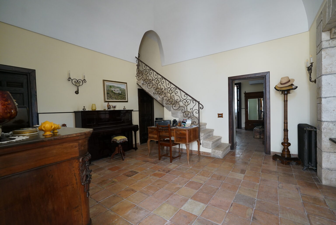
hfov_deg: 96.7
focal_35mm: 16
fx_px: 149
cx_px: 168
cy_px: 112
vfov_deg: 73.8
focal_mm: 16
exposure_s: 1/160
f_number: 4
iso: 1600
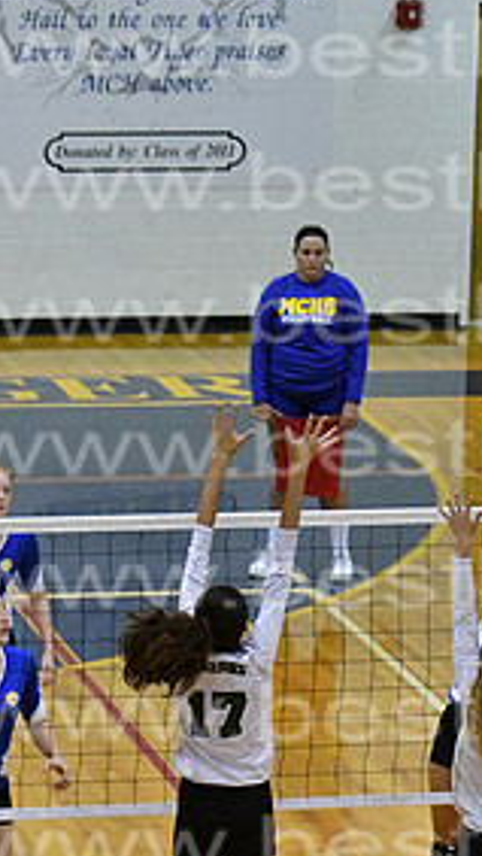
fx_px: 10252
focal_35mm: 452
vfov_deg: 4.8
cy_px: 521
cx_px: 655
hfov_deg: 2.7
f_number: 4
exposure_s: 1/640
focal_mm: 140
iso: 8000
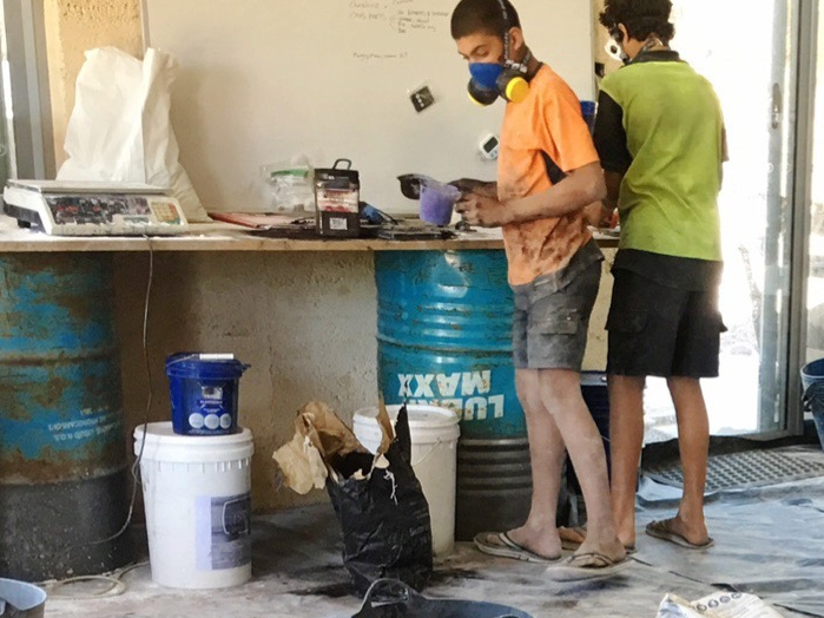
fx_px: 2023
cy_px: 765
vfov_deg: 16.5
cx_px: 903
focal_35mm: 85
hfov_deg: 21.8
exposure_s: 1/33
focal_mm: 4.15
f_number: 2.2
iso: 40
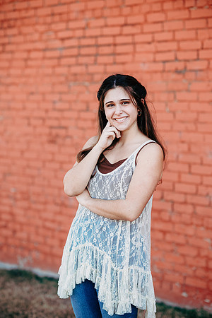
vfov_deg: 23.9
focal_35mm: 85
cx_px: 106
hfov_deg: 16.1
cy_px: 159
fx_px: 751
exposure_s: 1/400
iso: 100
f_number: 2.2
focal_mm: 85
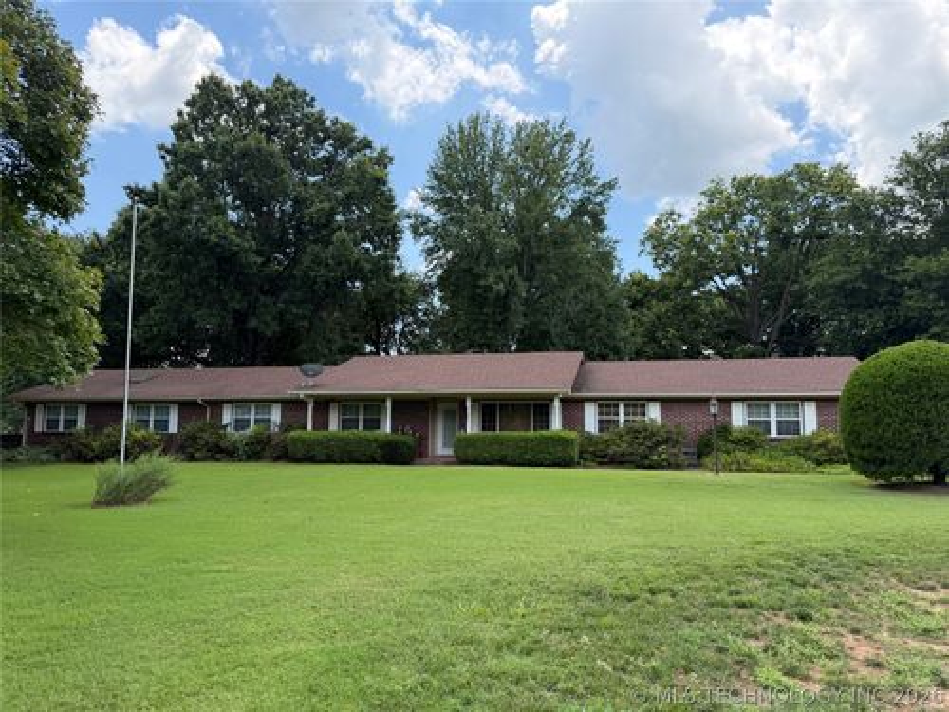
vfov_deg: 56.8
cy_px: 356
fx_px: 658
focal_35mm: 24
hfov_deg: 71.6
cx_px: 474
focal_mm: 6.76
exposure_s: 1/1585
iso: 100
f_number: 1.78
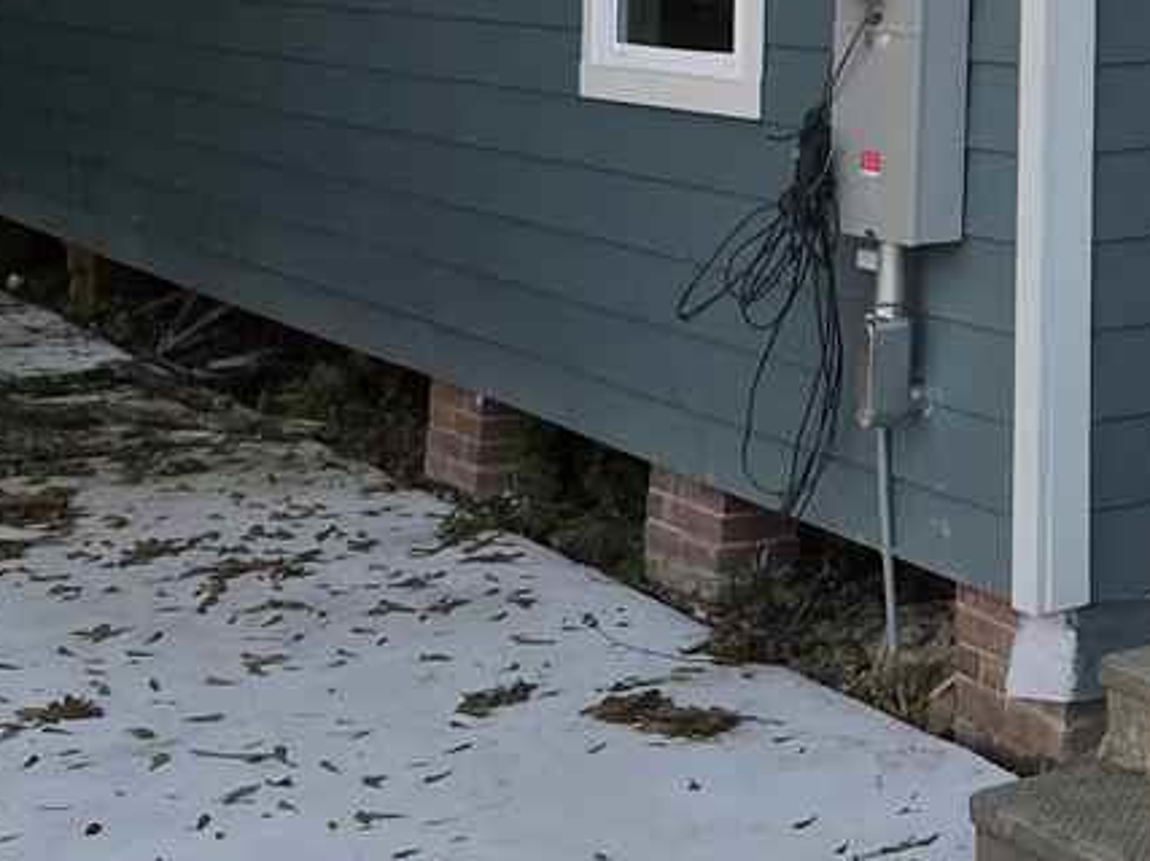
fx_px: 2591
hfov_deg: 22.2
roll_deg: +0.1
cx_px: 1532
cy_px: -301
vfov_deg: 17.5
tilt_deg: +3.7
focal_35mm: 78
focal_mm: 5.1
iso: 32
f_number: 1.6
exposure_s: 1/945
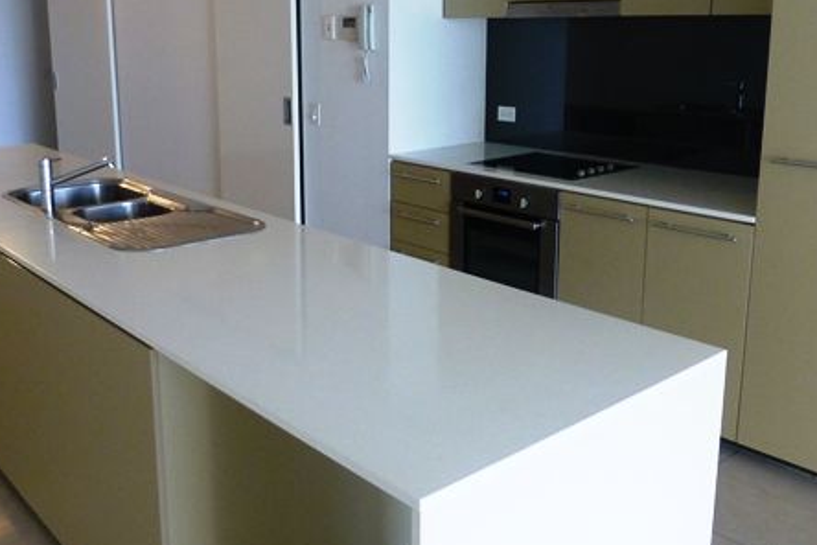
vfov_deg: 36.6
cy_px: 190
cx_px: 353
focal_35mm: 36
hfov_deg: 53.0
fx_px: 817
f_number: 3.3
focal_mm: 4.3
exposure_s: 1/60
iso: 320
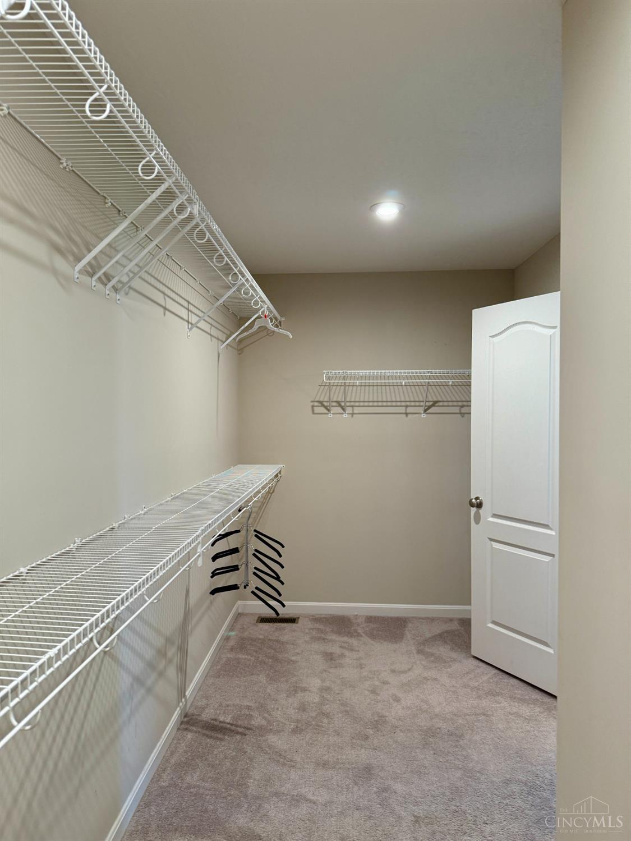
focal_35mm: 24
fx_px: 583
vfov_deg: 71.6
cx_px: 316
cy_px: 420
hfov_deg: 56.8
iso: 160
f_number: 1.78
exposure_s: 1/60
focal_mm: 6.76
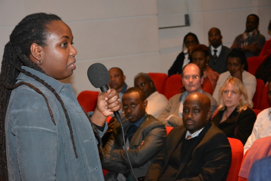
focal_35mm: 78
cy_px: 90
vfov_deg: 17.5
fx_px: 587
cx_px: 136
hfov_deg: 26.0
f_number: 5
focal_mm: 52
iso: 3200
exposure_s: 1/60
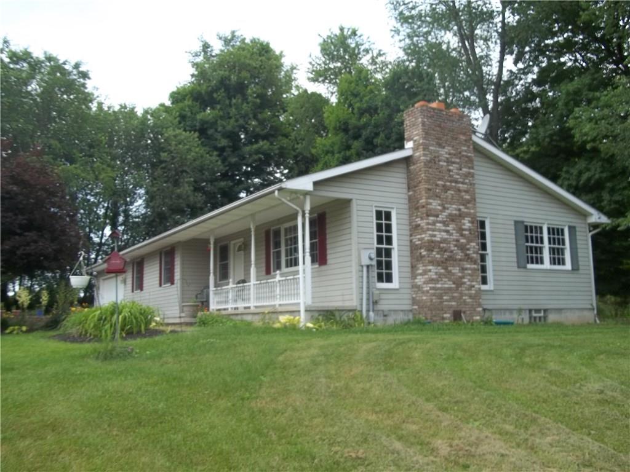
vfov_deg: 44.2
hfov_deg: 56.8
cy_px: 236
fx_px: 582
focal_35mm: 32
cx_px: 315
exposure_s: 1/500
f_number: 2.9
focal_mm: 5.7
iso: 64
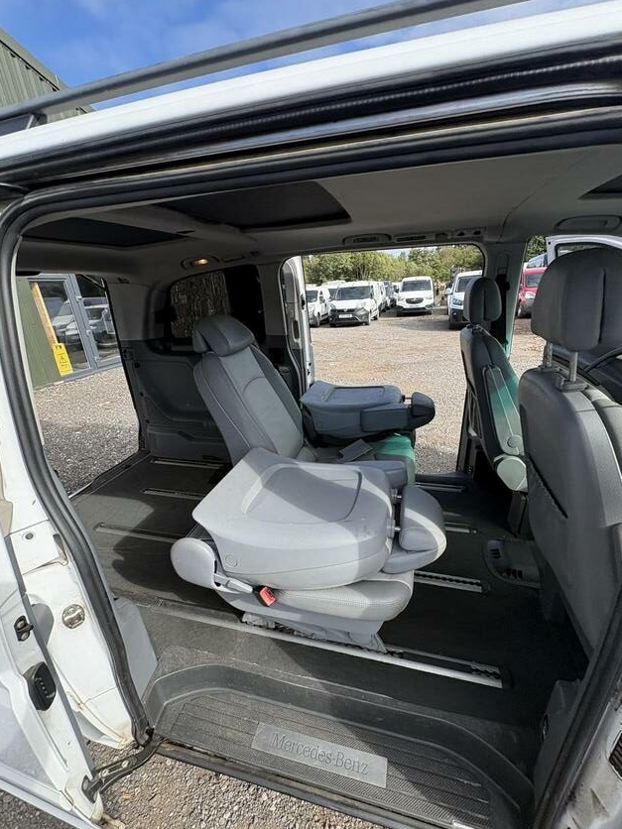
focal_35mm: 15
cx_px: 313
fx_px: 359
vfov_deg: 98.1
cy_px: 432
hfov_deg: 81.7
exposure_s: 1/675
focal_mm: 2.22
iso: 50
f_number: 2.2
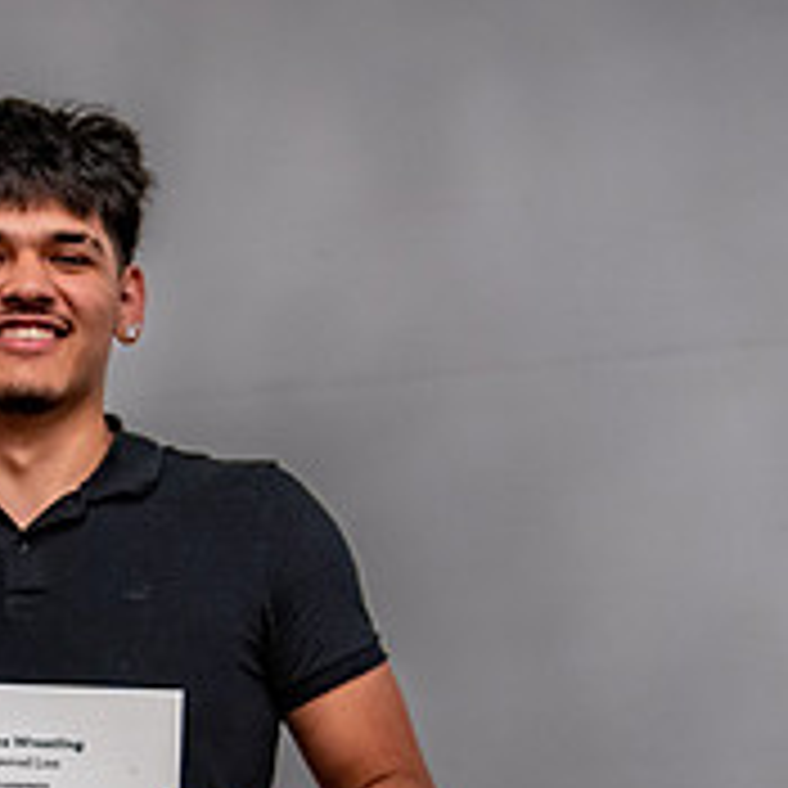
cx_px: -27
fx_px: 3992
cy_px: 743
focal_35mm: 155
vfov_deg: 11.2
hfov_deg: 11.2
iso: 1250
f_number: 1.2
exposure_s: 1/400
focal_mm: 50
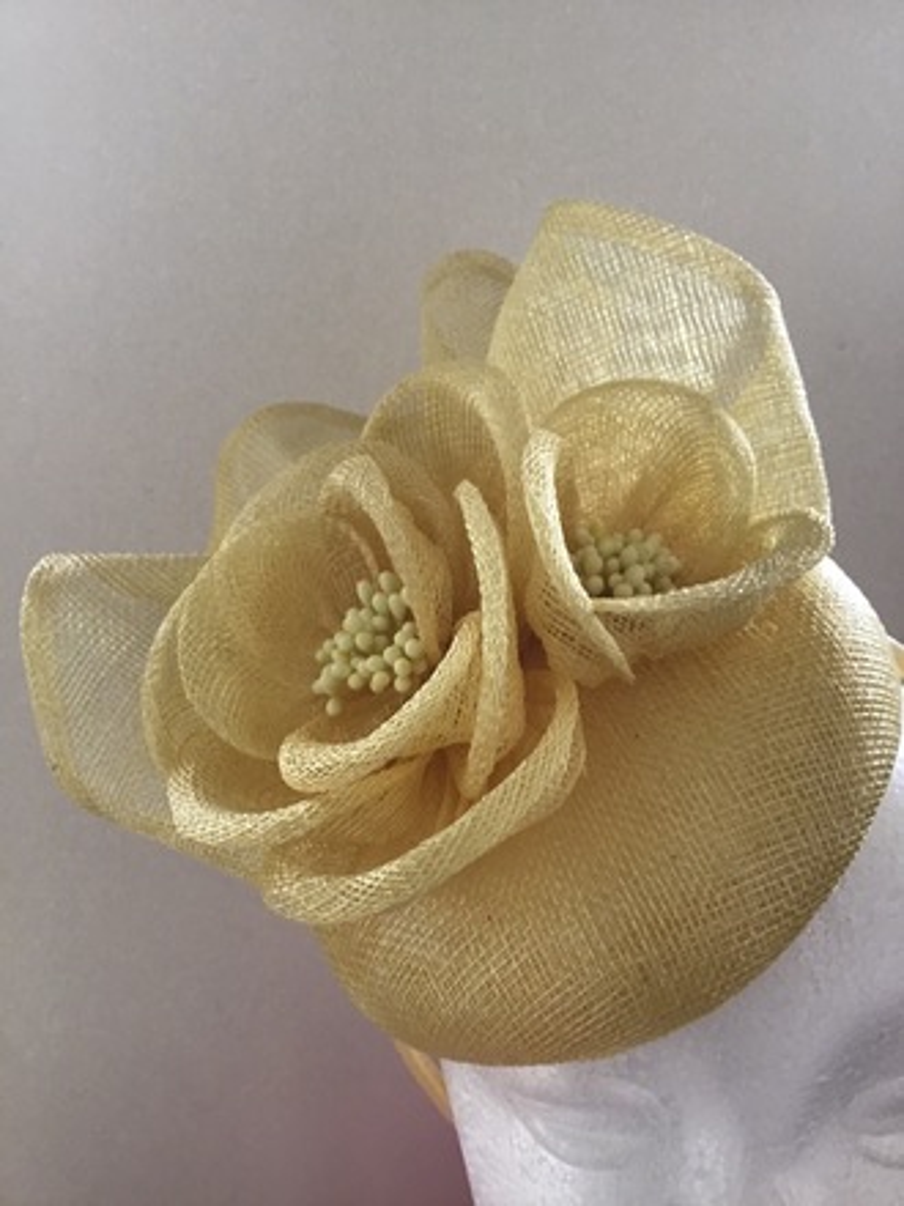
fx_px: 1079
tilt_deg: -20.3
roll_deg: -0.3
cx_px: 452
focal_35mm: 31
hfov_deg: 45.4
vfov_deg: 58.4
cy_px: 603
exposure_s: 1/33
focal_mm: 3.3
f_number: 2.4
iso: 64
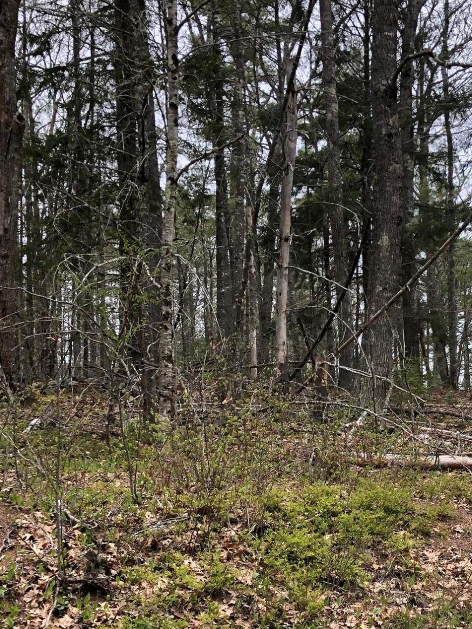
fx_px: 873
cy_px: 506
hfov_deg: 29.9
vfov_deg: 38.1
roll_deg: +2.3
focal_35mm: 48
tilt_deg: +0.8
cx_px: 334
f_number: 1.8
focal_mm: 3.99
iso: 20
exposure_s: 1/277
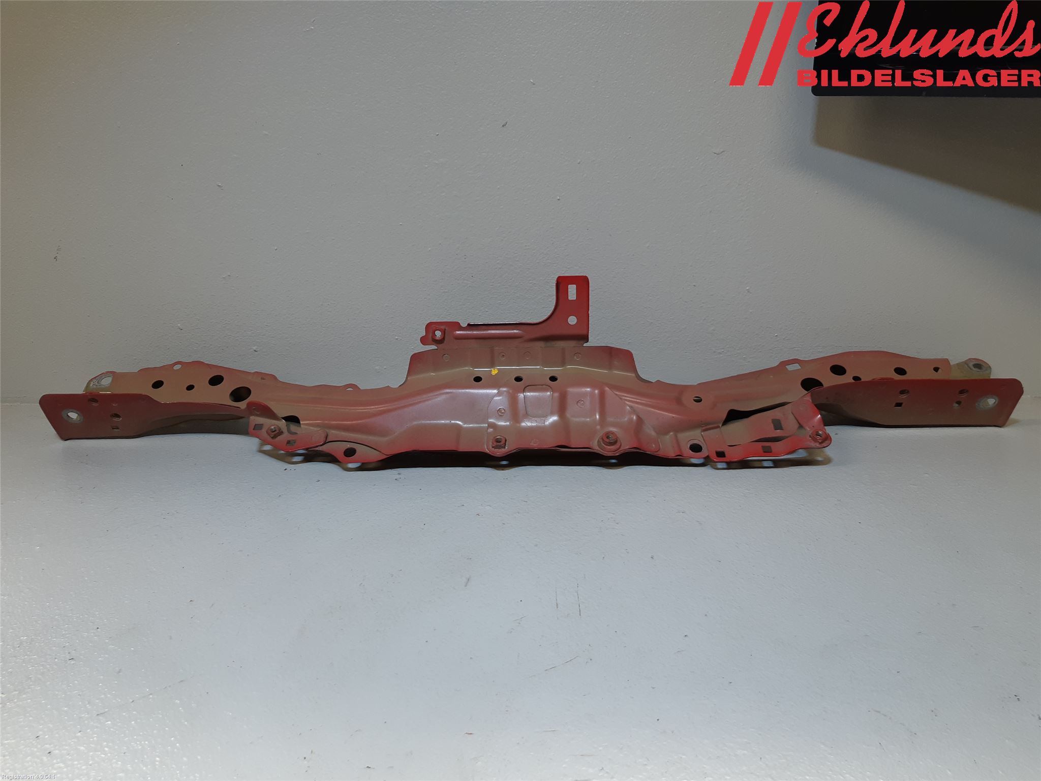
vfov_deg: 53.1
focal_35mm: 26
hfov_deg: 67.3
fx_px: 782
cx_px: 520
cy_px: 390
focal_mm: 3.93
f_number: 1.7
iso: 64
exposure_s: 1/50
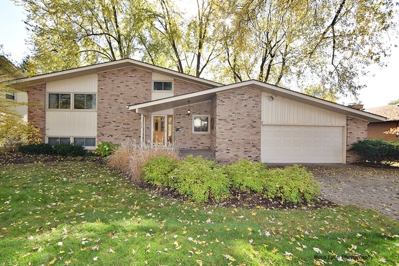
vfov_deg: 72.1
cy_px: 133
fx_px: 183
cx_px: 200
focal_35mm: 16
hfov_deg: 95.0
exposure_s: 1/125
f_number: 5.6
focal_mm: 11
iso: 125
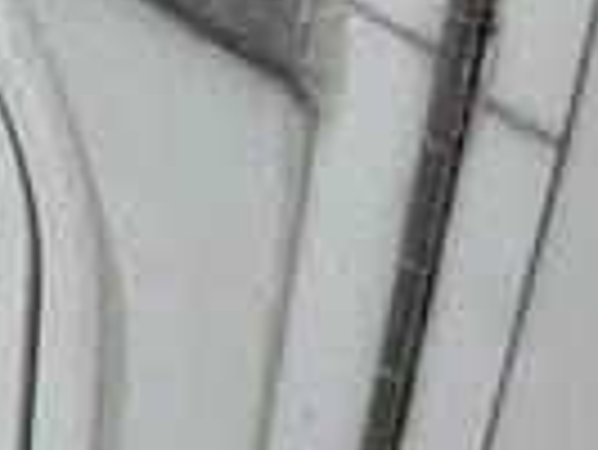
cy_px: -166
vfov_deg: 16.0
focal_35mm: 87
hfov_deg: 21.2
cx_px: -76
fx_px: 1504
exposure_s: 1/1534
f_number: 1.8
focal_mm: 3
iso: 25
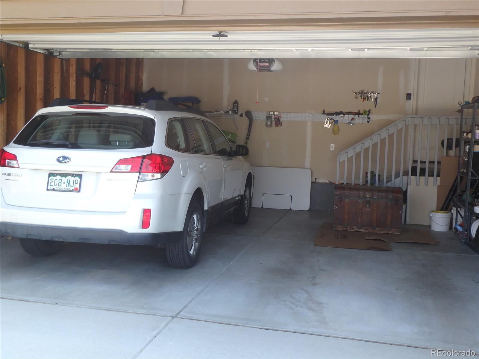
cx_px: 240
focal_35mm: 36
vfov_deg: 39.7
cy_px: 180
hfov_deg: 51.4
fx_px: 498
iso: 125
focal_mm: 6.4
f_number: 5
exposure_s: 1/80
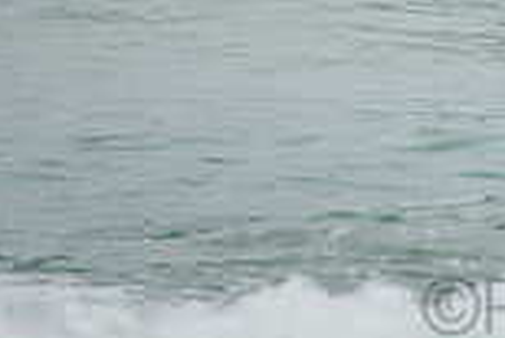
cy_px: -238
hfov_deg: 0.9
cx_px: 676
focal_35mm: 2204
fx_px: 30946
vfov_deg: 0.6
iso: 220
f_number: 5.6
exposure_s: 1/1600
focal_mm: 390
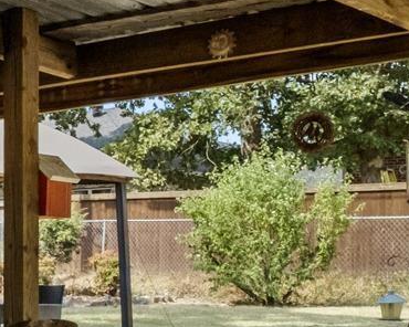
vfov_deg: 16.1
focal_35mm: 95
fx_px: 1150
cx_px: -282
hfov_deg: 17.2
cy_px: 260
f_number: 7.1
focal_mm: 10
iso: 800
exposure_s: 1/160
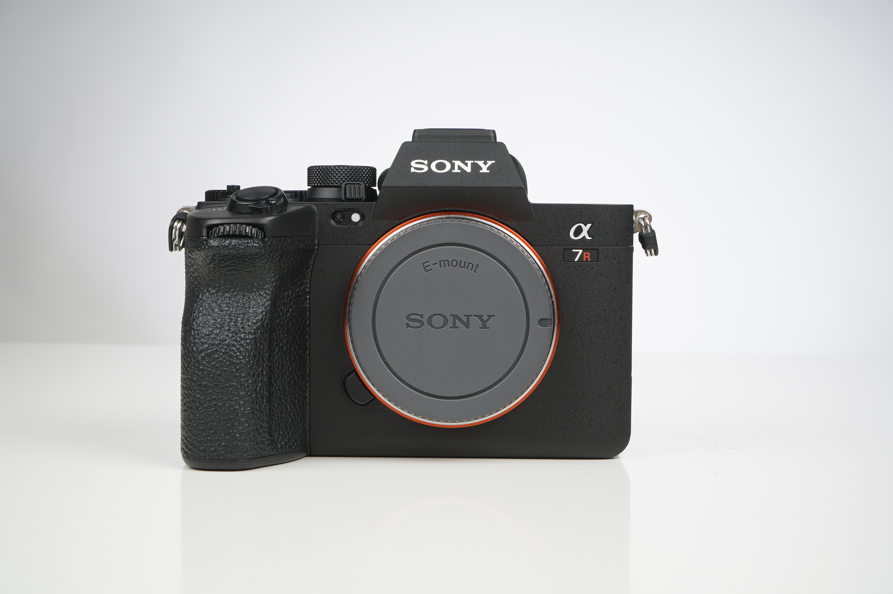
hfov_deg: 36.3
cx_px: 446
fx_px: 1363
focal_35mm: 55
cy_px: 297
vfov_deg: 24.6
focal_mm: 55
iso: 200
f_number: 18
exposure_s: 1/160
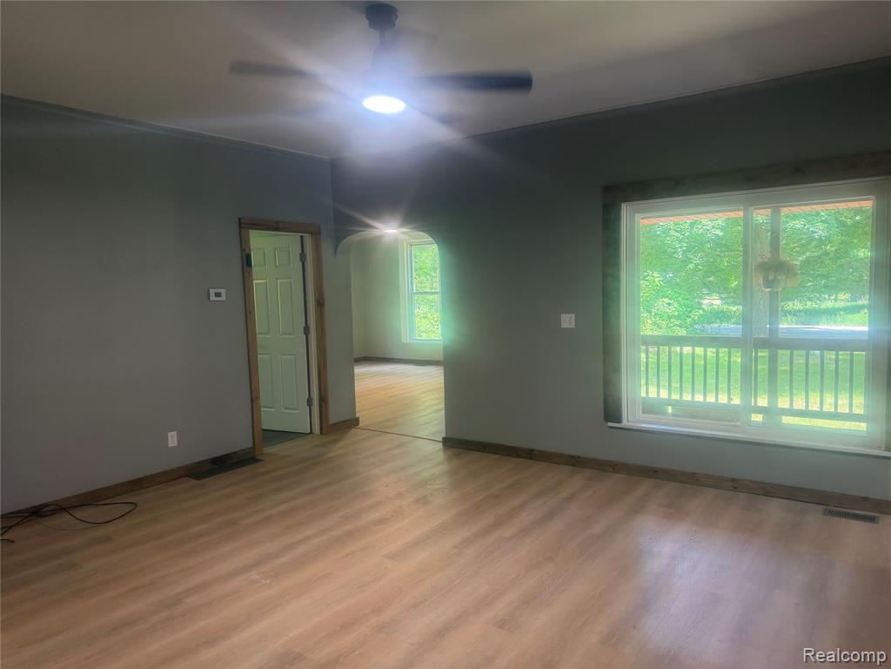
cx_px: 446
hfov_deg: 71.6
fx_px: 618
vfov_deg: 56.8
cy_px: 334
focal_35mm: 24
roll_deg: +2.3
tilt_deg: -5.0
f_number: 1.78
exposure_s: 1/60
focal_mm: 6.76
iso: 160
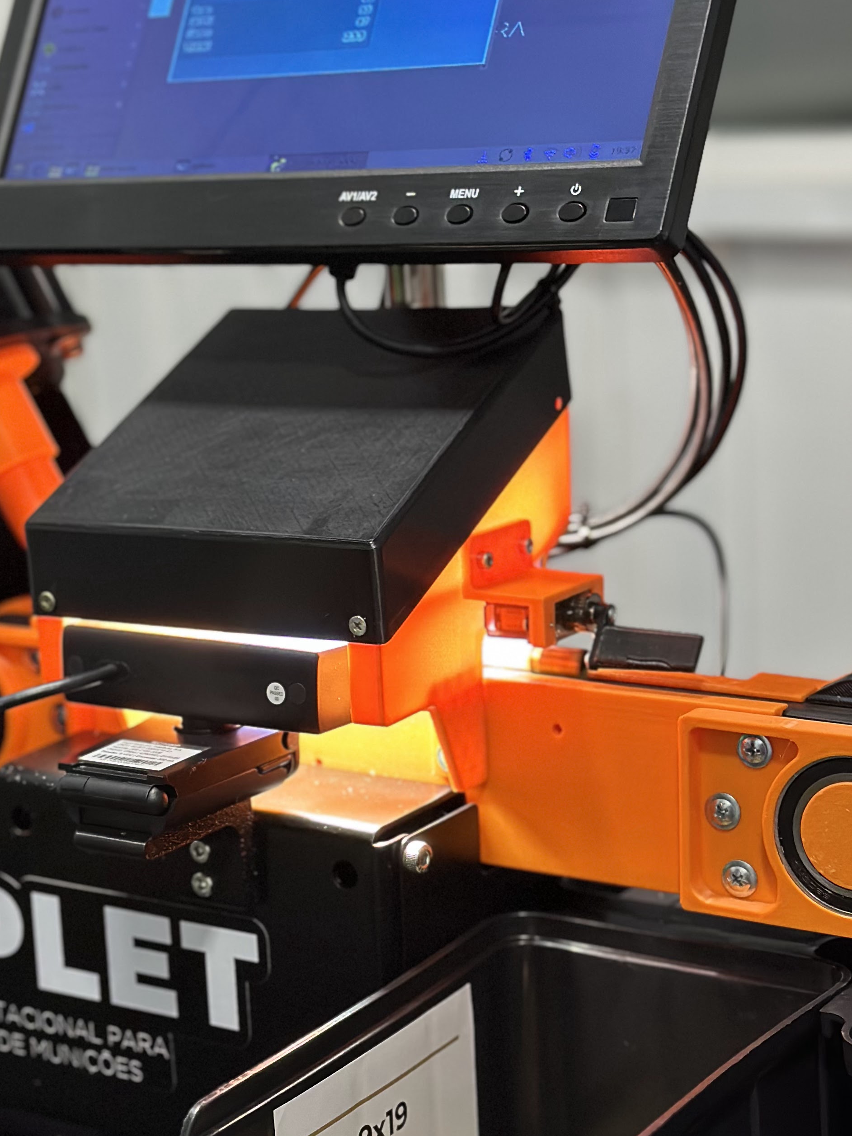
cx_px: 347
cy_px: 664
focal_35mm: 77
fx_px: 2527
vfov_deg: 25.3
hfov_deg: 19.1
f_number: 1.78
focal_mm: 6.86
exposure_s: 1/40
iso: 320
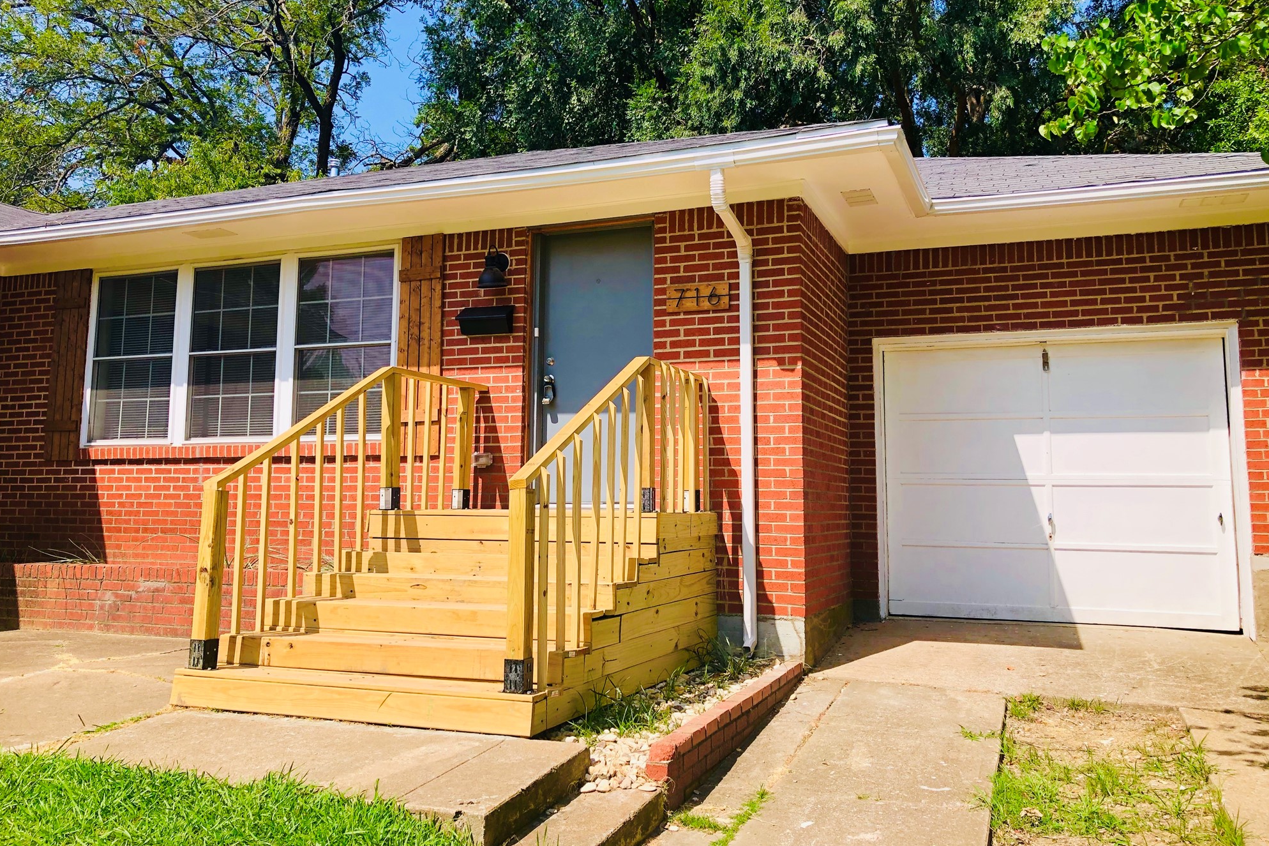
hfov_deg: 61.9
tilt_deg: +7.2
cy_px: 379
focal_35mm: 30
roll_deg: -0.4
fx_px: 1057
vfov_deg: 43.5
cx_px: 624
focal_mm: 4
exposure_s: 1/1453
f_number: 1.8
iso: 20
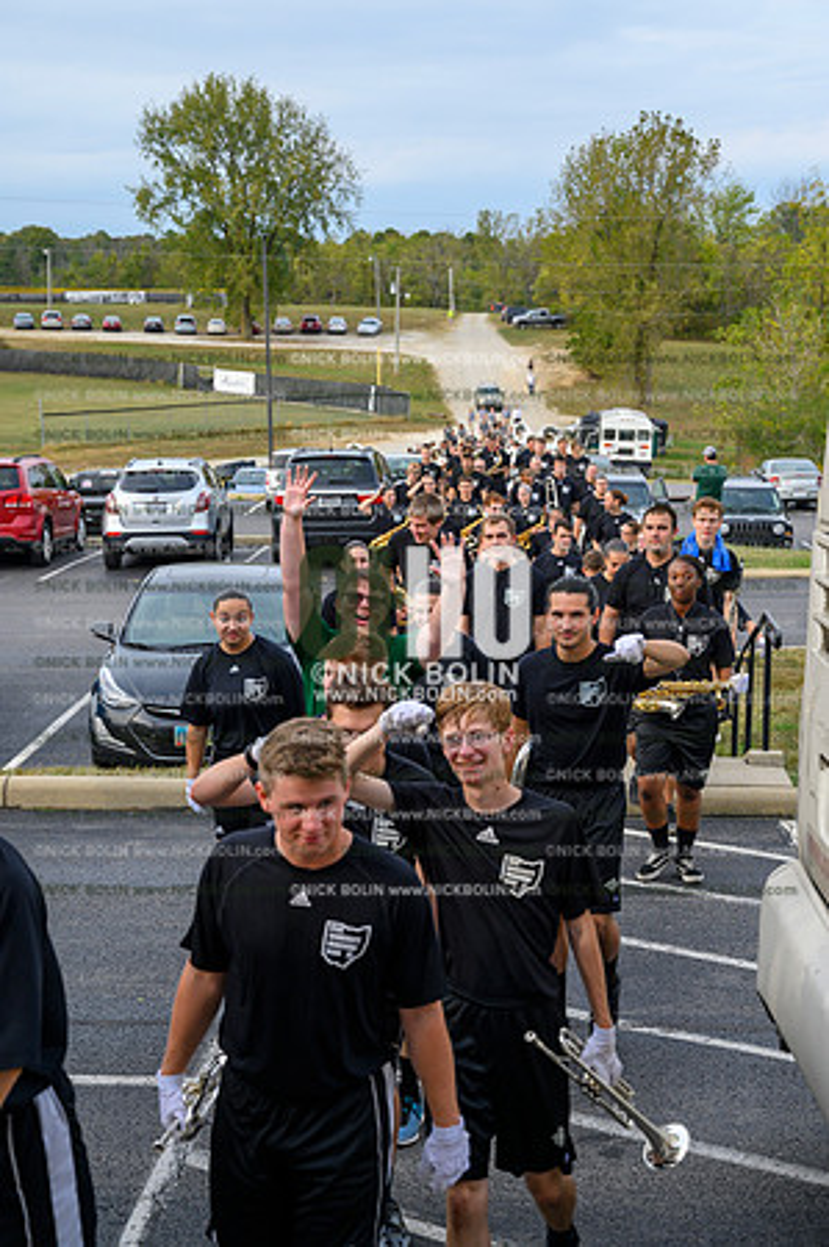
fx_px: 1800
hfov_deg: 25.9
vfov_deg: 38.2
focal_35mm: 52
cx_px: 414
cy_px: 624
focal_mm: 52
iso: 200
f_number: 4.5
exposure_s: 1/800
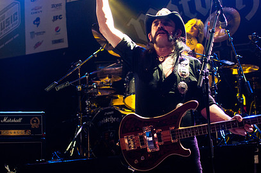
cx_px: 145
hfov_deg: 19.8
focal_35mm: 103
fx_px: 746
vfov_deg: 13.2
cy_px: 67
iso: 1000
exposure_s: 1/100
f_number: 2.8
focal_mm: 48
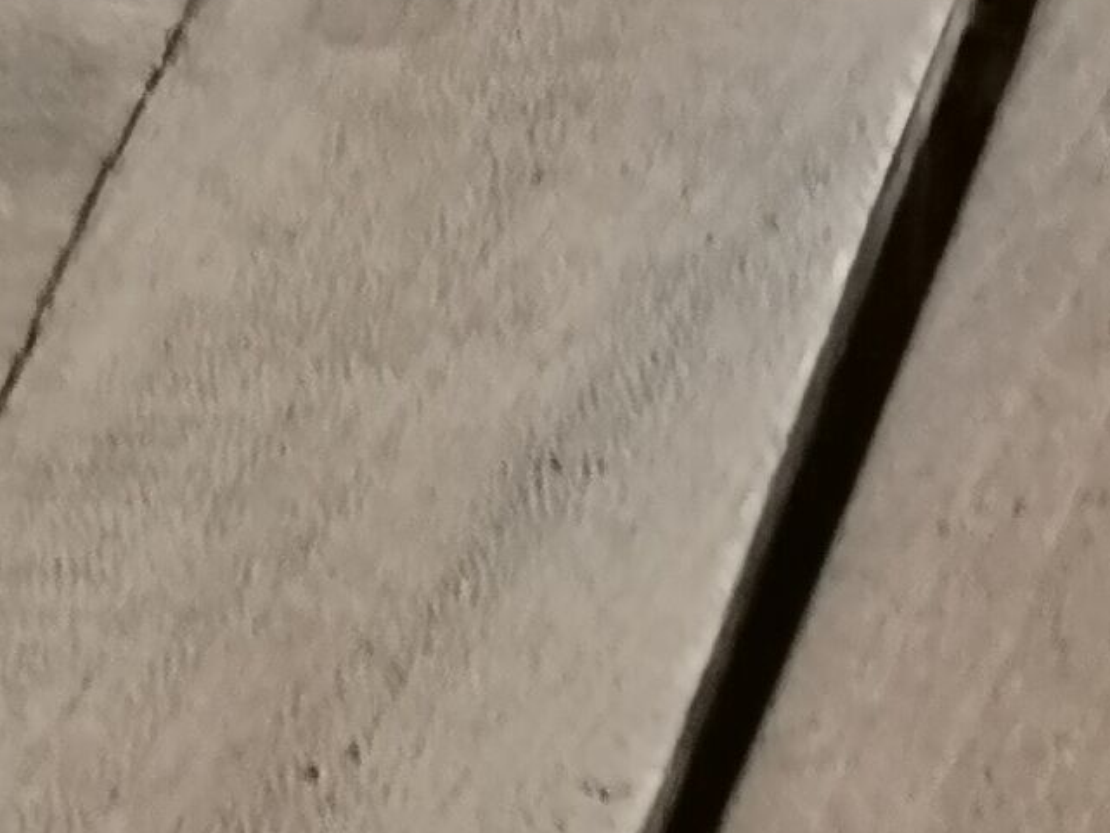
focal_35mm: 266
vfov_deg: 5.5
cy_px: 1609
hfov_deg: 7.4
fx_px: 8531
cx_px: 873
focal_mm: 3.95
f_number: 1.8
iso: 250
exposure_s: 1/33.3
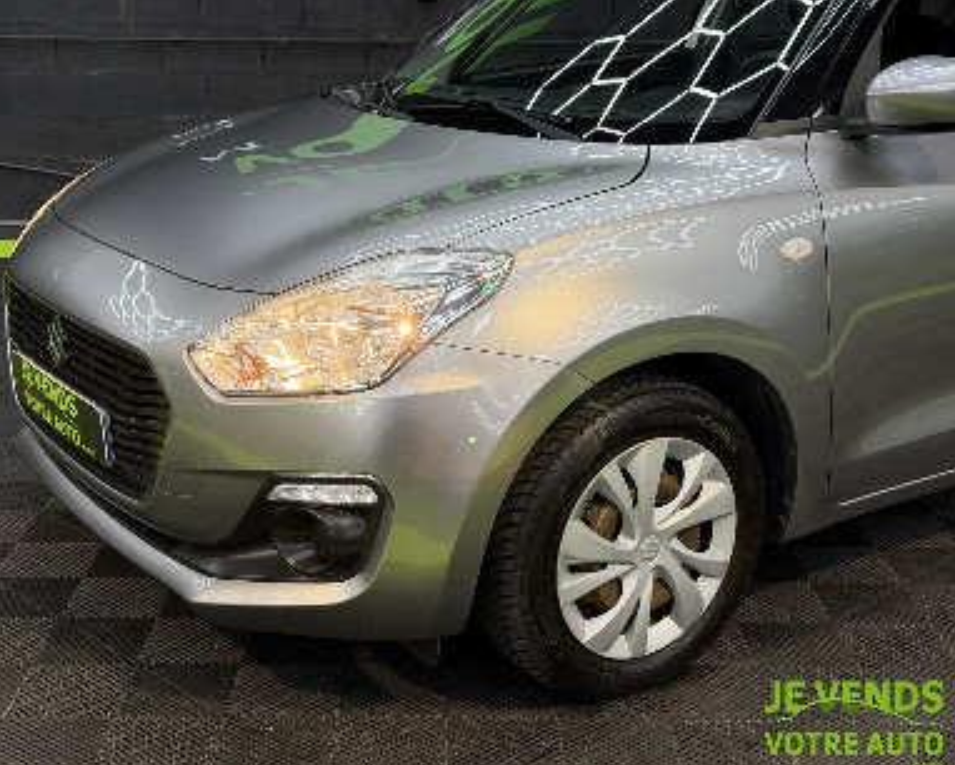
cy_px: 385
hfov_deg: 36.6
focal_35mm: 51
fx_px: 1442
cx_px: 438
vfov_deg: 29.7
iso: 125
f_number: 1.78
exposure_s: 1/149
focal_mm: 6.76
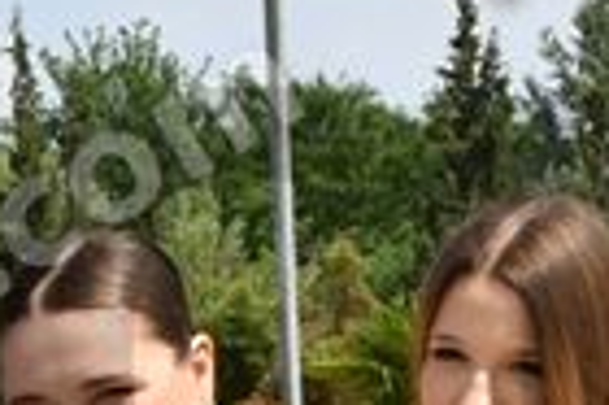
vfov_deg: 4.7
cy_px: 849
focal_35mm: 285
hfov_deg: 7.2
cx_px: 96
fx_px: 4816
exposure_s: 1/250
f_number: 18
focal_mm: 35
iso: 500
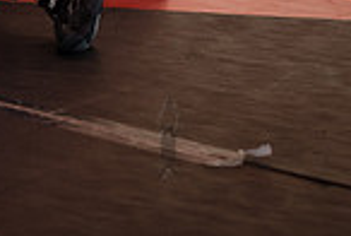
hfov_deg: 12.3
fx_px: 1475
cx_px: -298
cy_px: -213
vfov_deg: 8.7
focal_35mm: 151
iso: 400
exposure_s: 1/400
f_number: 3.5
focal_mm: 35
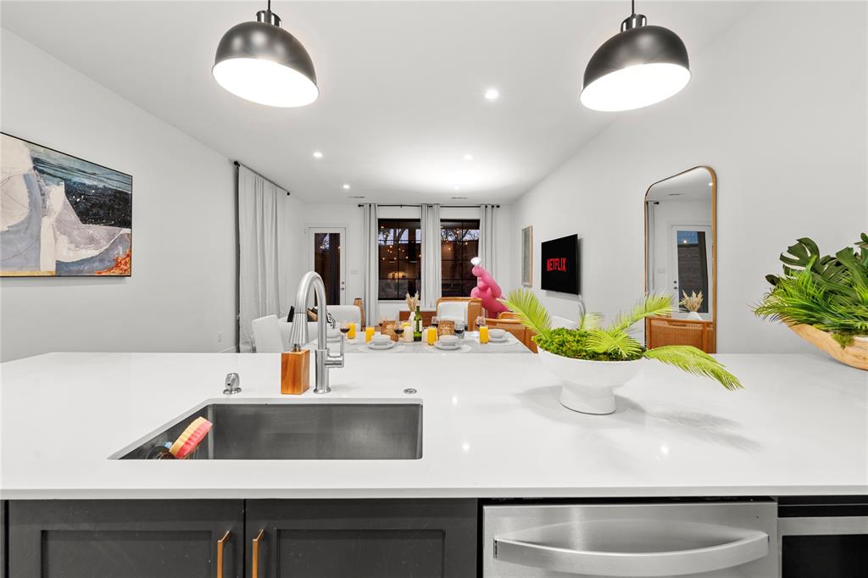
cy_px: 289
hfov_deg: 104.3
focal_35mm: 14
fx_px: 337
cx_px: 434
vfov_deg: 81.2
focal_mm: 14
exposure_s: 1/3
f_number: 8
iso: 400
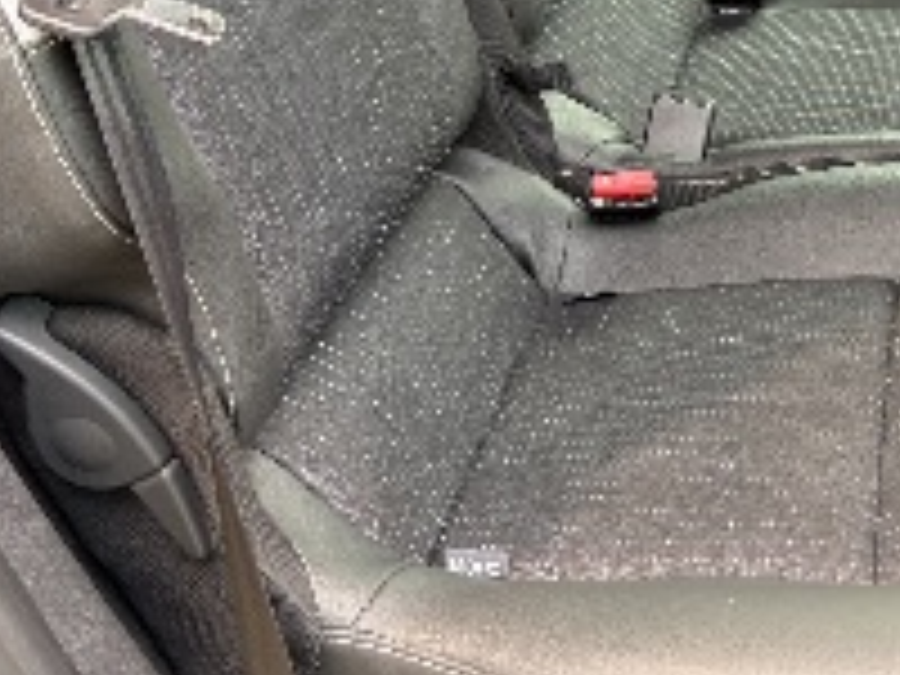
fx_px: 1404
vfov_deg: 25.6
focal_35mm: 54
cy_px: -9
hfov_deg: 34.4
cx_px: 729
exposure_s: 1/122
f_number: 1.6
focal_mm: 5.96
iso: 100
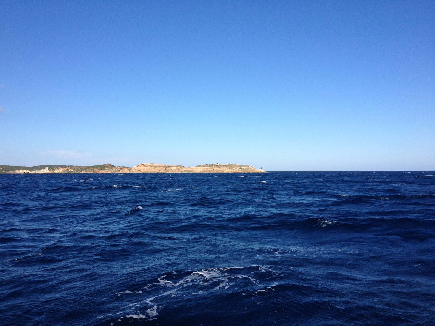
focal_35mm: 35
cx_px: 218
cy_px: 163
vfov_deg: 40.7
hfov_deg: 52.6
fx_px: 440
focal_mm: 4.28
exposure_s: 1/1623
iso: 64
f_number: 2.4
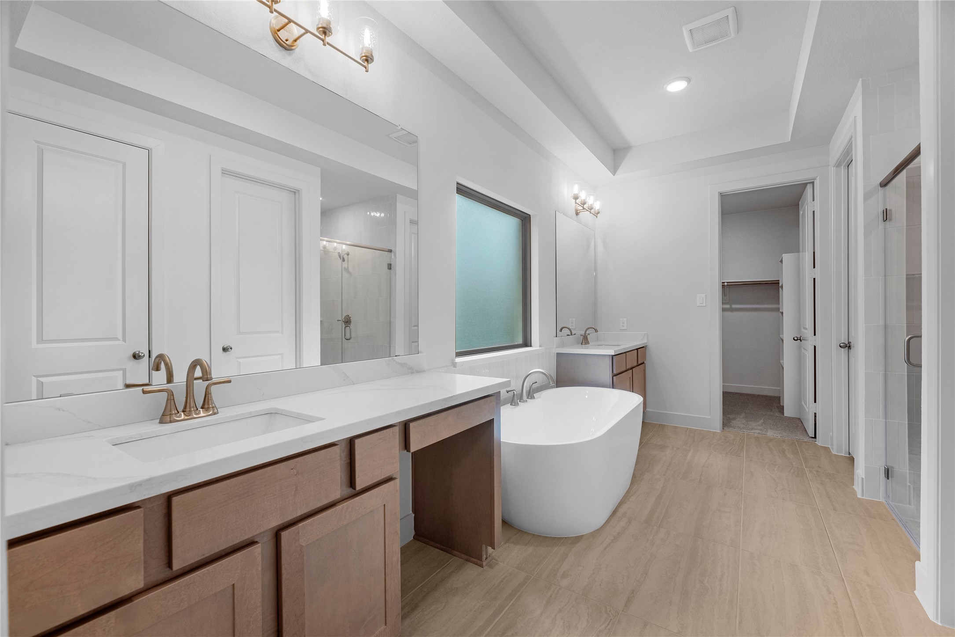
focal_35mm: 14
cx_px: 478
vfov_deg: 81.2
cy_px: 318
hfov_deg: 104.2
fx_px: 371
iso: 250
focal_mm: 14
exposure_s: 1/6
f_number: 9
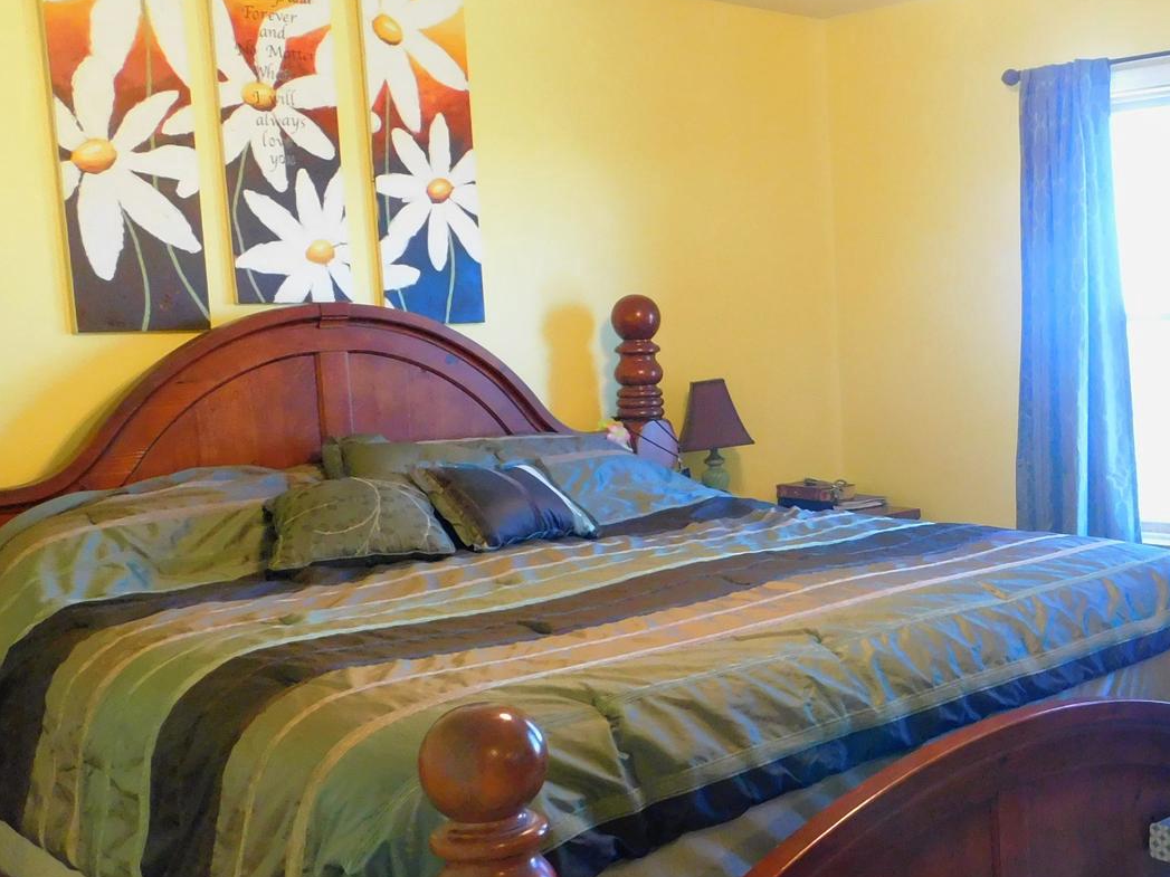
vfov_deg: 32.1
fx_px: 1521
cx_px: 1000
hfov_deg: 39.7
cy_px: 490
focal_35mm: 45
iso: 400
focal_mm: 4
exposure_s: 1/30
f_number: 3
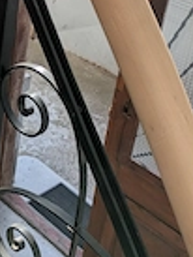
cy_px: 32
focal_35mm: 73
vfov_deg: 25.9
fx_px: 542
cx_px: -52
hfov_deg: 18.8
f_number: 1.89
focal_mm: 5.43
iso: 43
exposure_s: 1/711
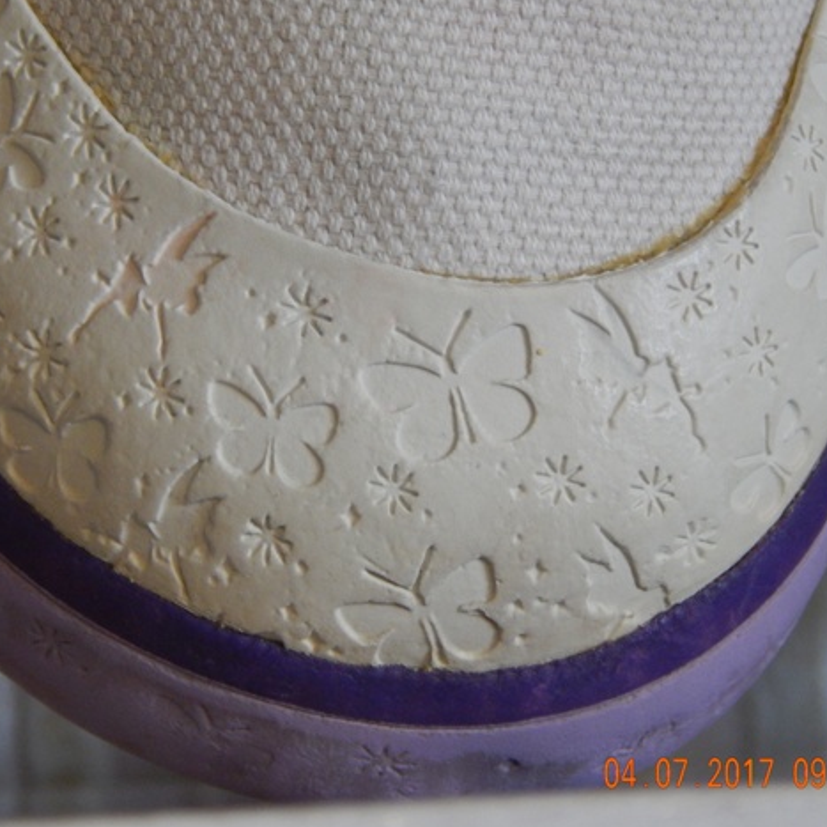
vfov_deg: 10.0
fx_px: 4730
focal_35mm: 175
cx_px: 365
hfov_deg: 10.0
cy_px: 405
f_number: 4.8
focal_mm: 23.4
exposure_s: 1/25
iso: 400
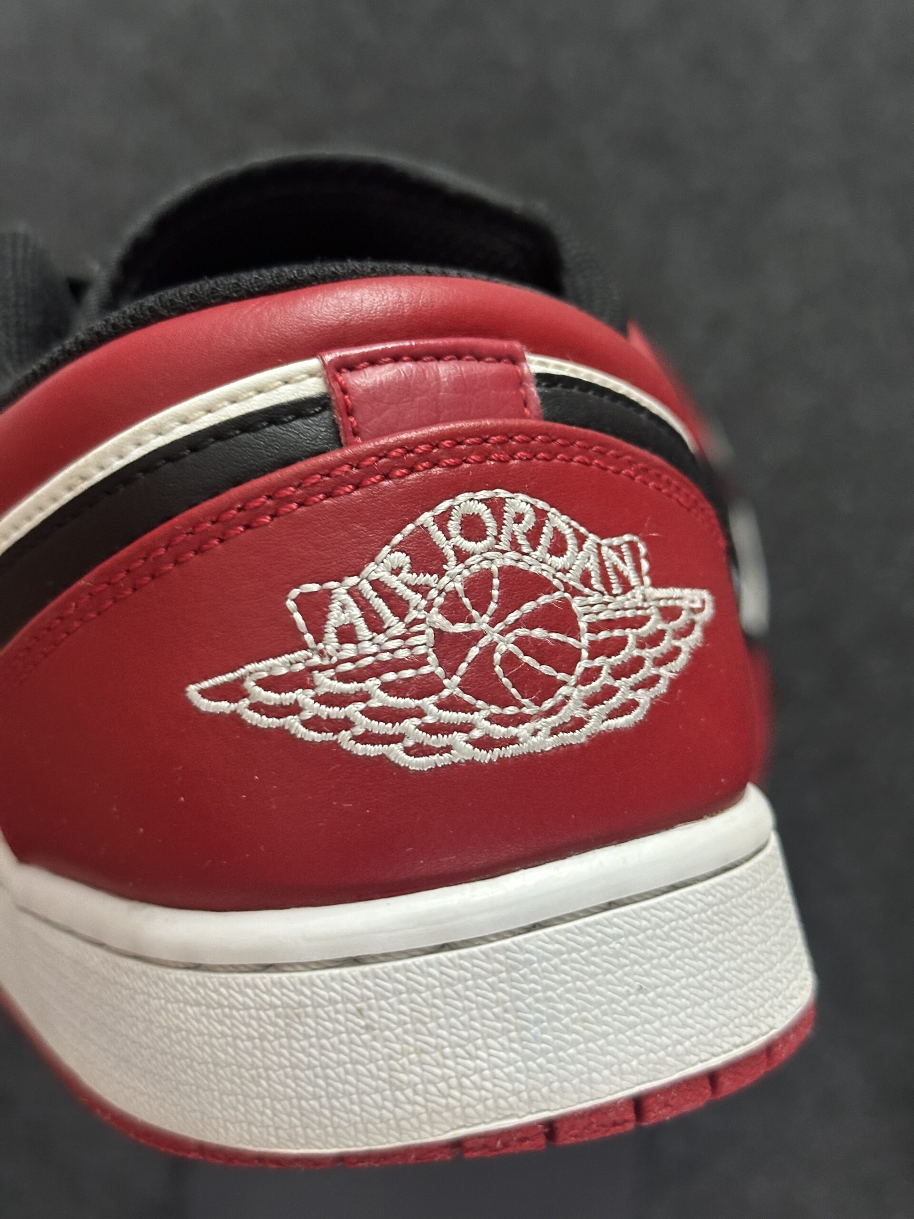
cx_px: 457
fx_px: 1690
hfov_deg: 30.3
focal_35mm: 48
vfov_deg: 39.7
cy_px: 610
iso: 200
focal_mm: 6.86
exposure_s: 1/33
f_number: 1.78
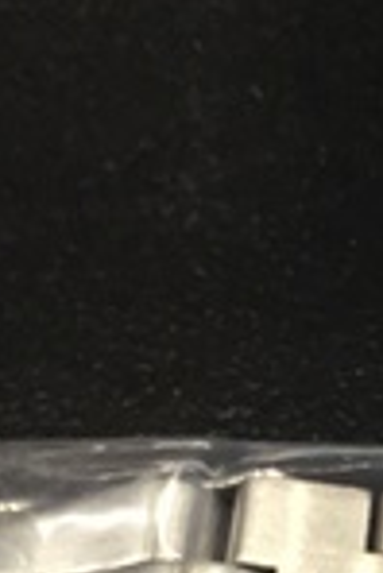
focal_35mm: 139
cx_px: 820
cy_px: 426
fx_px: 2213
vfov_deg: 14.7
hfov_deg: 9.2
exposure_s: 1/30
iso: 64
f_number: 2.4
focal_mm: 3.3
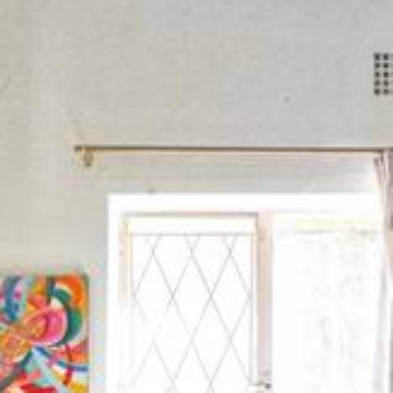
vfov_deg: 17.0
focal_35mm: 100
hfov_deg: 17.1
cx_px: 374
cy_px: 404
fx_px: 1284
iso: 1600
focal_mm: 16
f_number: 4
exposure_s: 1/160
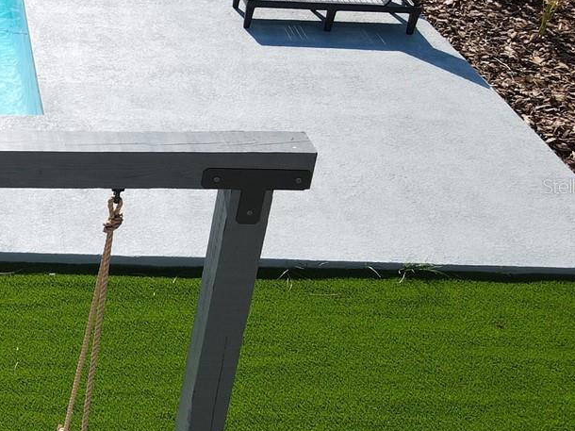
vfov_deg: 23.3
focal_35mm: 63
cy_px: 186
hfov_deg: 27.0
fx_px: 1046
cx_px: -123
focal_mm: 4.5
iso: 100
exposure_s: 1/400
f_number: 2.8
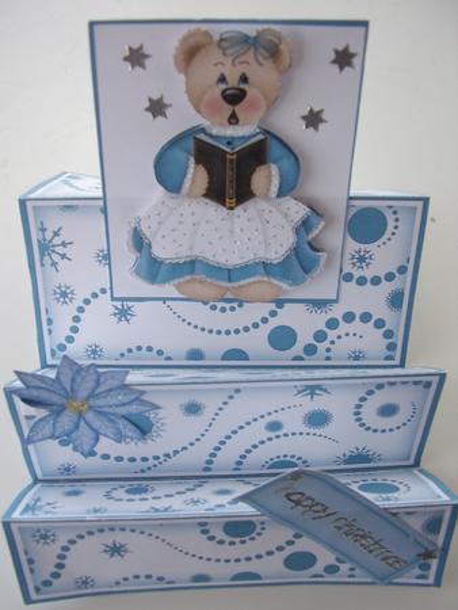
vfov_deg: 59.9
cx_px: 229
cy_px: 305
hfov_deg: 46.8
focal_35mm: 30
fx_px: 529
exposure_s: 1/54
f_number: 2.9
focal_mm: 5.8
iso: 100
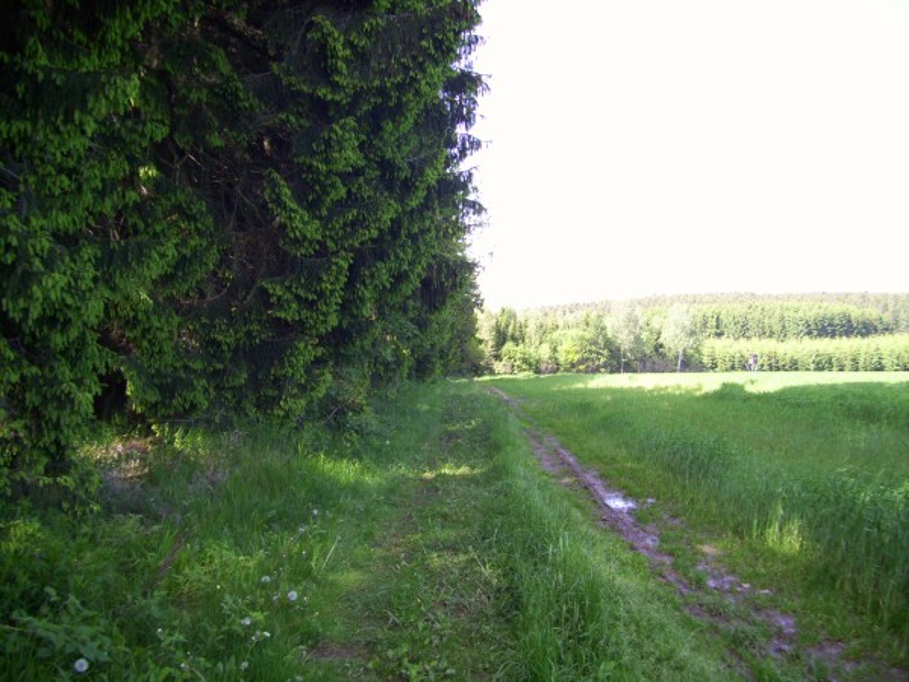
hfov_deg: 56.8
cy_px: 341
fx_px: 840
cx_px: 454
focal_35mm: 32
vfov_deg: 44.2
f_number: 2.9
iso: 80
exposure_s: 1/125
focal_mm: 5.7
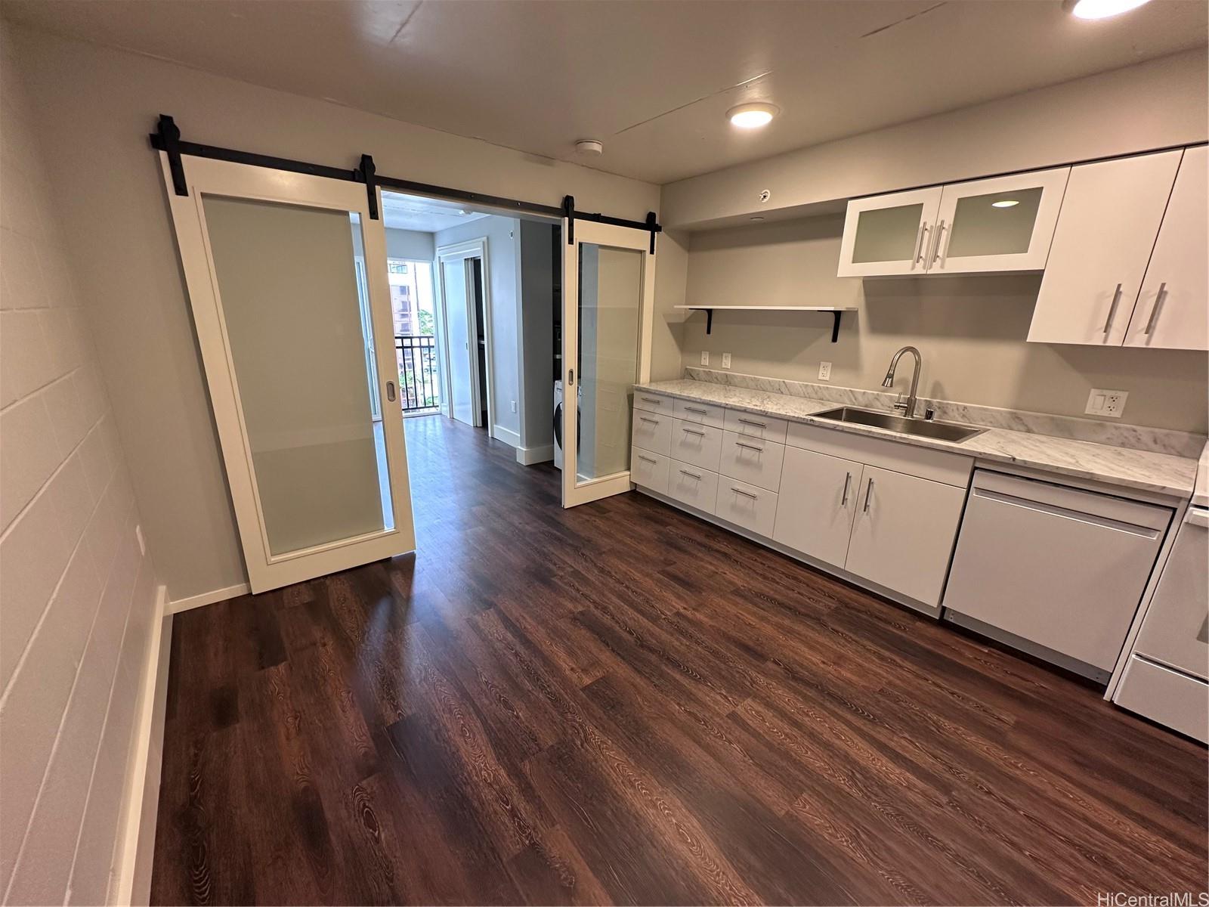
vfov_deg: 85.7
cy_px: 454
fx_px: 489
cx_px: 604
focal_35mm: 14
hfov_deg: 102.1
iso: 200
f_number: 2.2
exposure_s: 1/120
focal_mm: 2.22
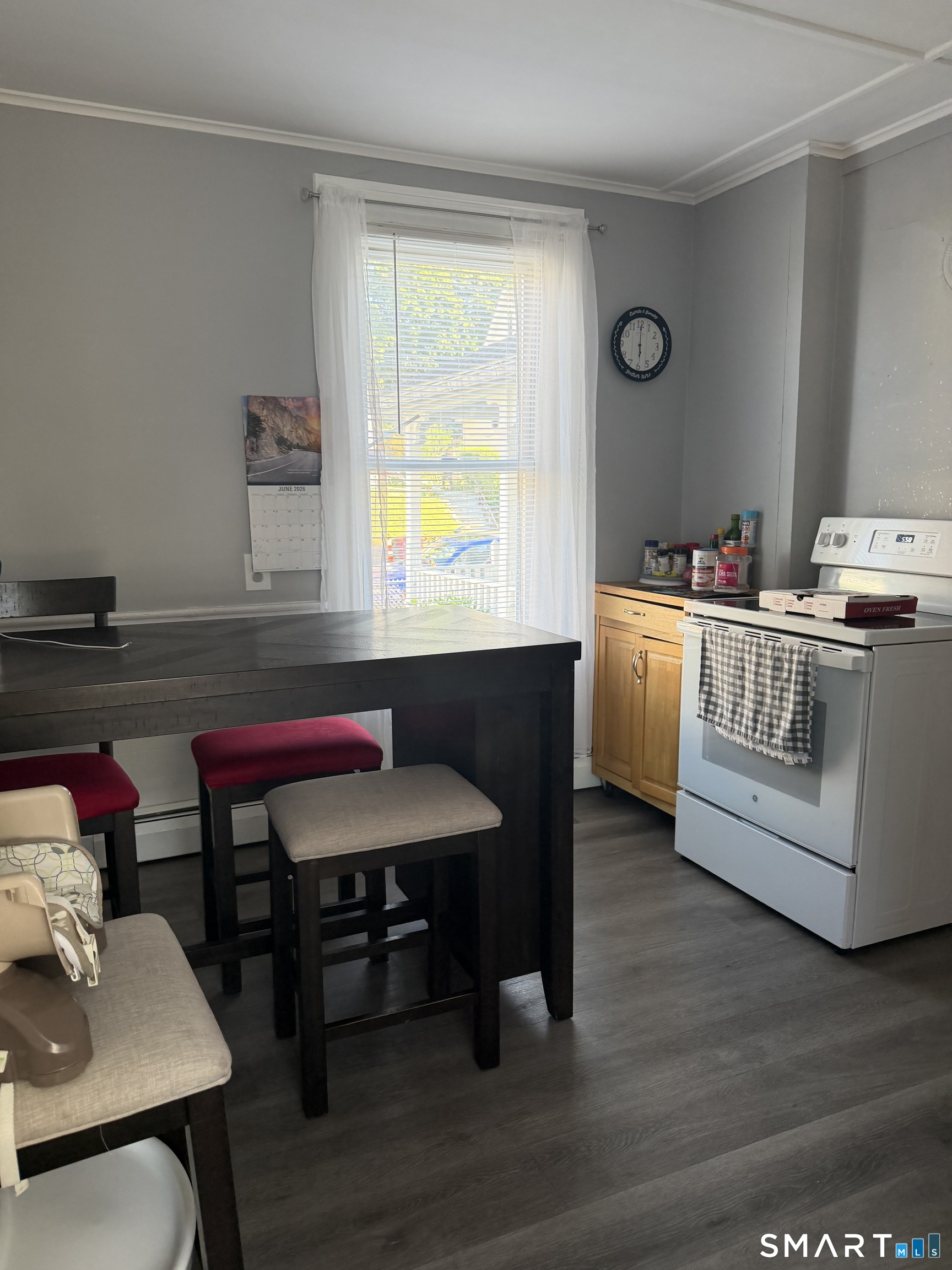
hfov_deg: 56.8
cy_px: 635
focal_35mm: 24
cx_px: 476
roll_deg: +1.0
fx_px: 880
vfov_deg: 71.6
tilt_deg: -5.9
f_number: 1.78
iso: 200
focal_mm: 6.76
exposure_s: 1/81
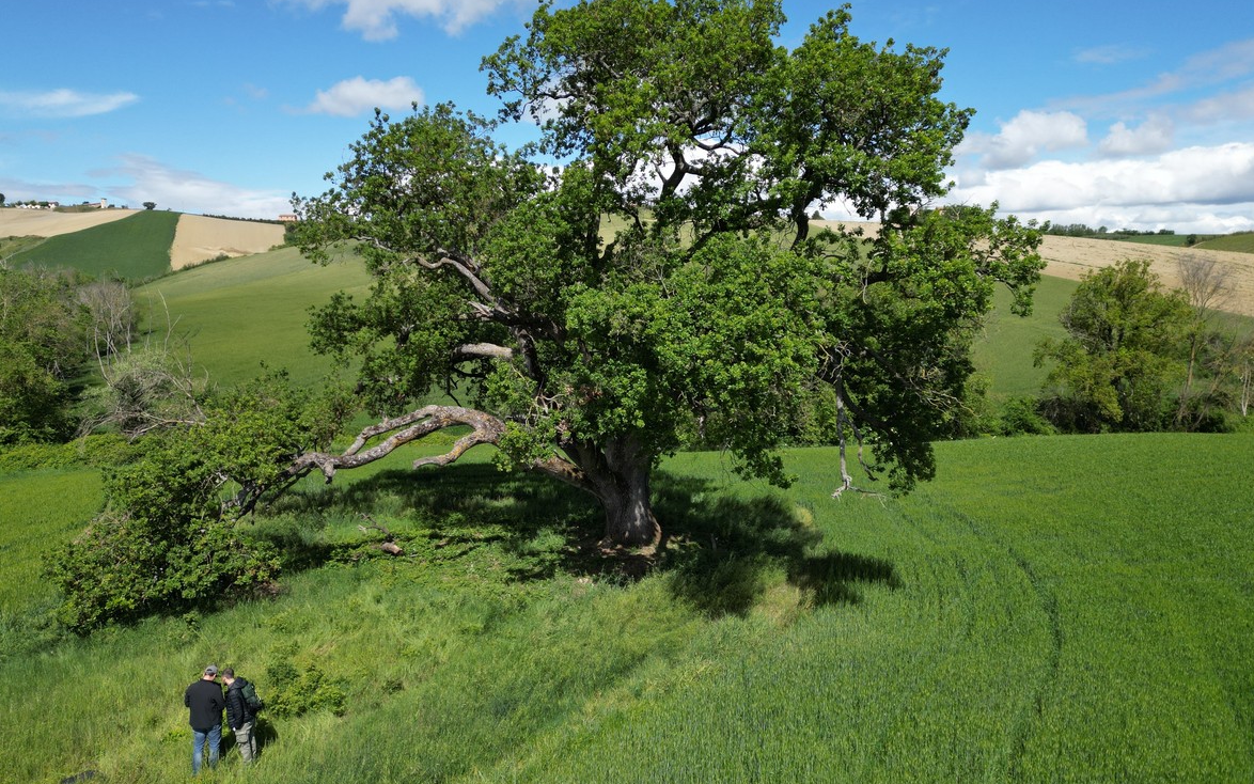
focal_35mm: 26
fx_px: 889
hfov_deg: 70.4
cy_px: 397
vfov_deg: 47.6
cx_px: 623
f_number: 1.7
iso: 110
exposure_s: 1/2500
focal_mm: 6.72
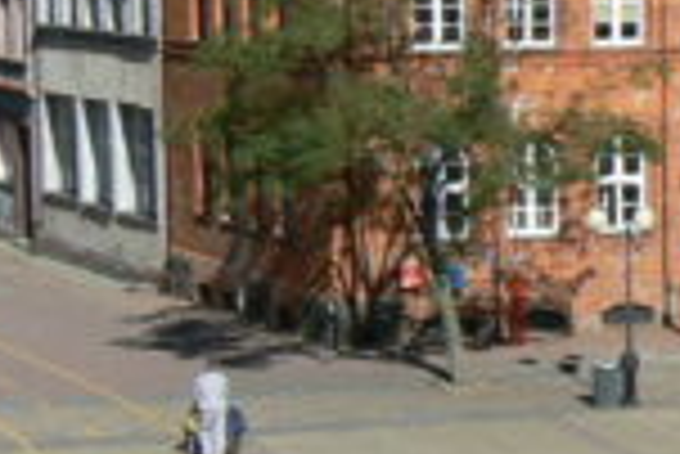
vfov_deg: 8.1
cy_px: 106
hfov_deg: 11.5
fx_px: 3195
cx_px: 1115
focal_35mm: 169
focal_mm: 6
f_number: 7.1
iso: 80
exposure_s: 1/400
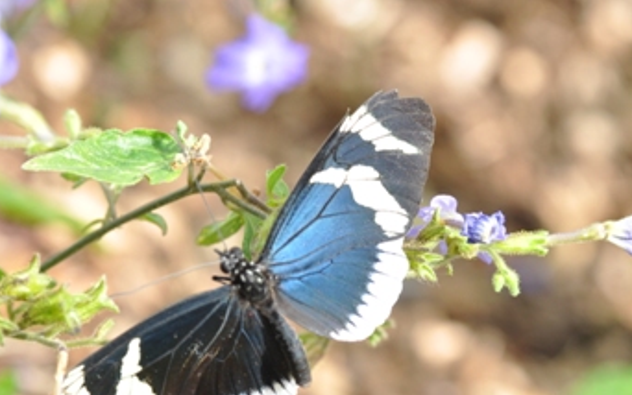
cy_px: 257
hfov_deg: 11.6
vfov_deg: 7.3
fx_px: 3101
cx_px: 251
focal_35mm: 180
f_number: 11
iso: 500
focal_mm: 90
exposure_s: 1/160
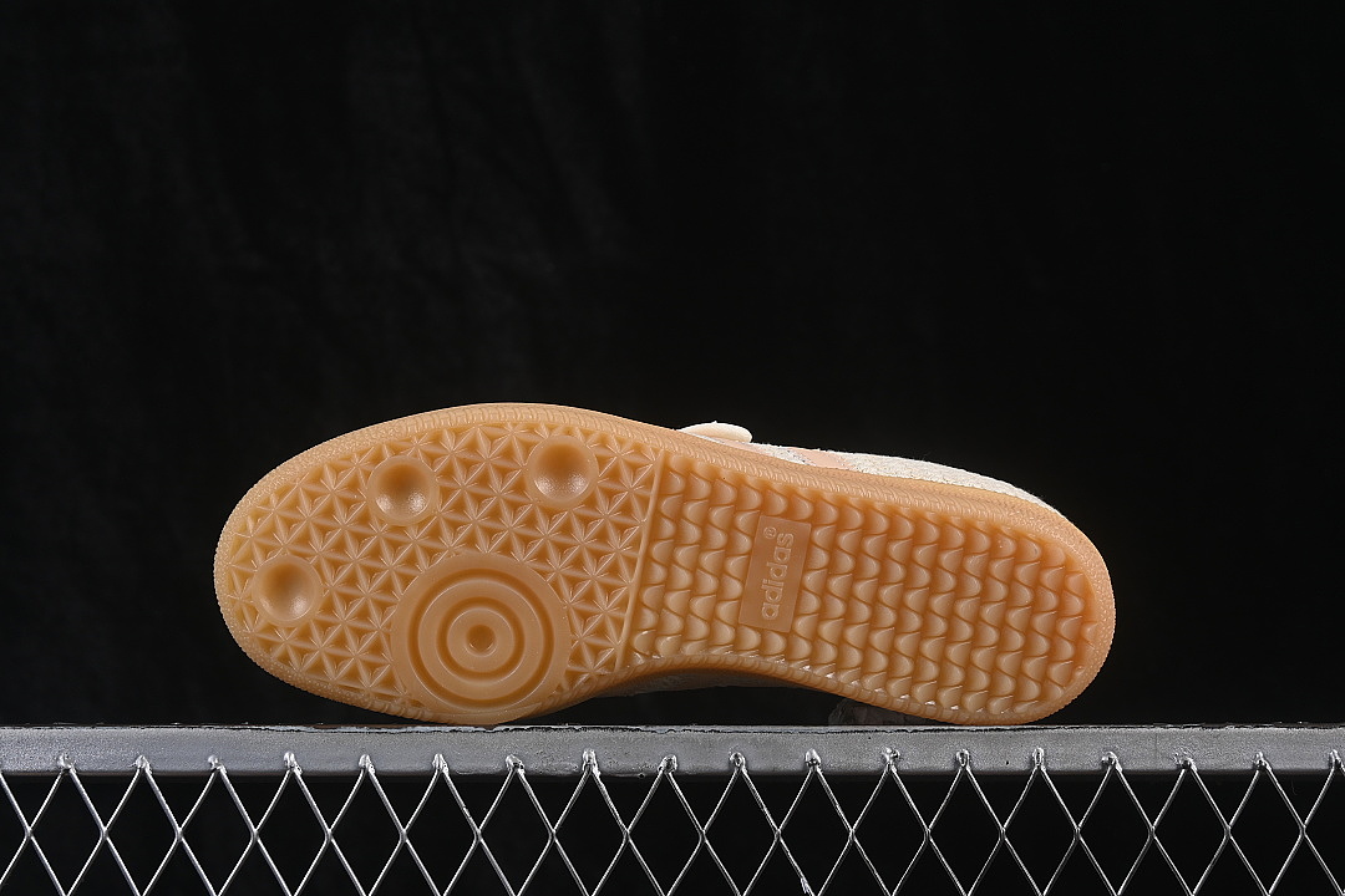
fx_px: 2802
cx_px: 672
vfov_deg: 18.2
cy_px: 448
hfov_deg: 27.0
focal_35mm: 75
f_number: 8
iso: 160
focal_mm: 50
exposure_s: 1/80
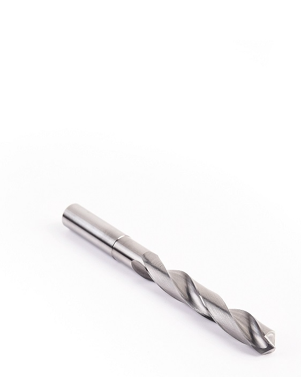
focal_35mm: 129
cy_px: 277
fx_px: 1437
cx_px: 175
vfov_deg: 14.9
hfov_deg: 12.0
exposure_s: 1/125
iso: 160
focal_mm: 92
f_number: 16
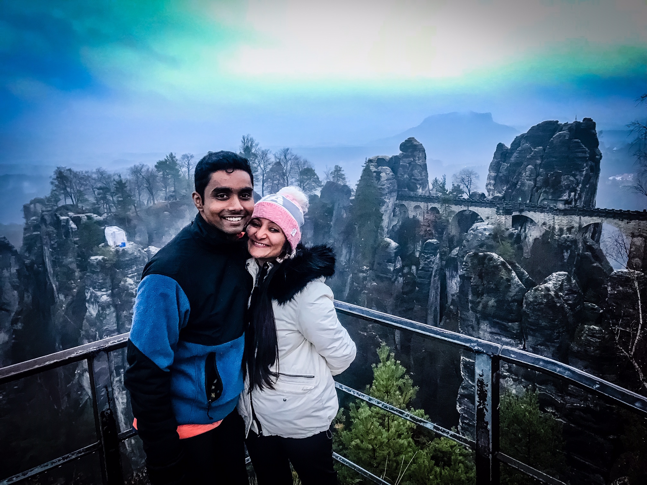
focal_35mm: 28
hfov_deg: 63.4
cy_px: 242
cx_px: 324
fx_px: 523
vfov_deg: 49.7
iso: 40
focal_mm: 3.99
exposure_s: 1/17
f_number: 1.8
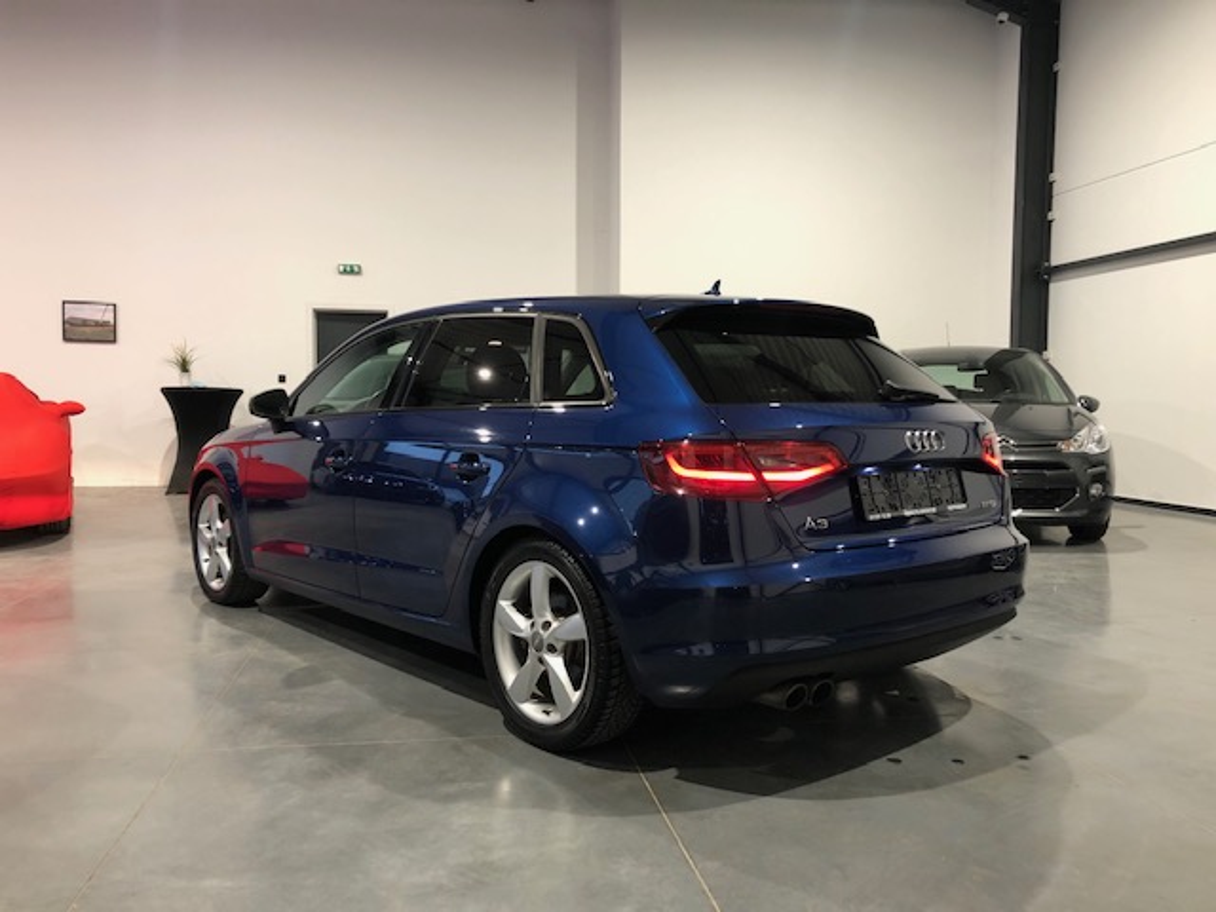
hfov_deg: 63.4
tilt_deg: -3.6
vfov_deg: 49.7
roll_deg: -0.5
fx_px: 984
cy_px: 456
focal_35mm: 28
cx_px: 608
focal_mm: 3.99
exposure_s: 1/17
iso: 40
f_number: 1.8
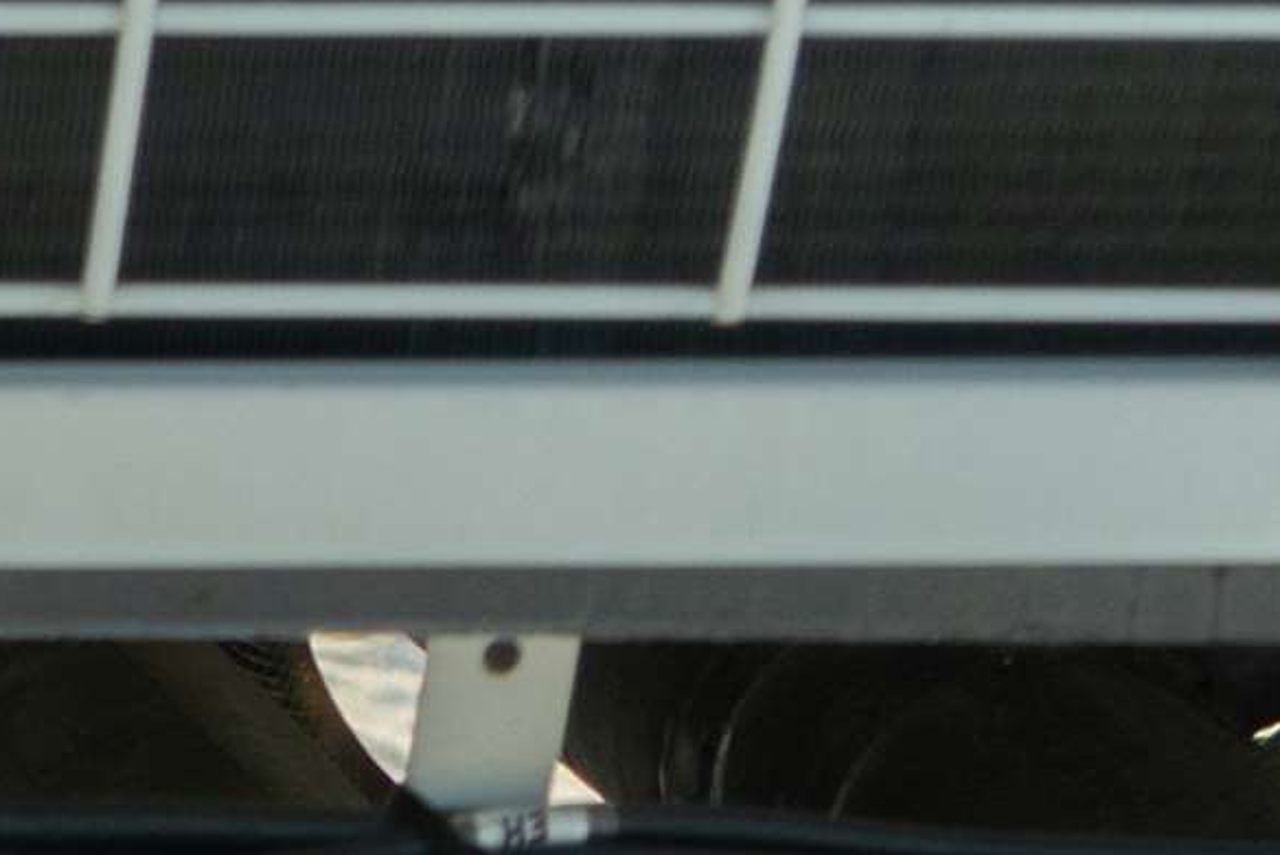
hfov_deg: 7.3
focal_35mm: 235
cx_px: -3040
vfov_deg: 5.6
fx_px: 8359
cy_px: 2074
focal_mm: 33
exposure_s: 1/250
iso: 200
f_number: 4.5
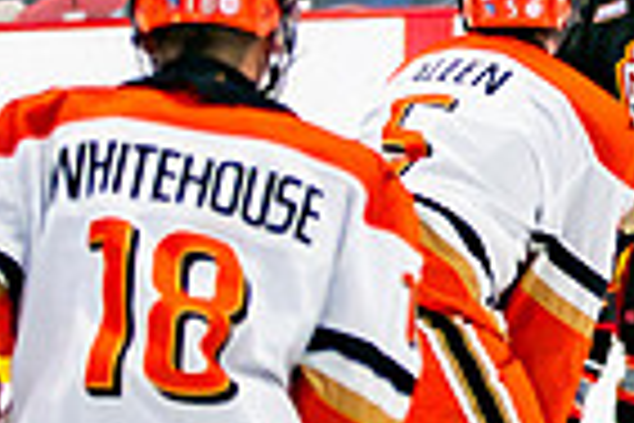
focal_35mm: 646
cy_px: 237
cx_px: 772
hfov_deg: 3.2
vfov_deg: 2.1
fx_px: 11376
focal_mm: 88
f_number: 2.8
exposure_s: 1/640
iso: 800
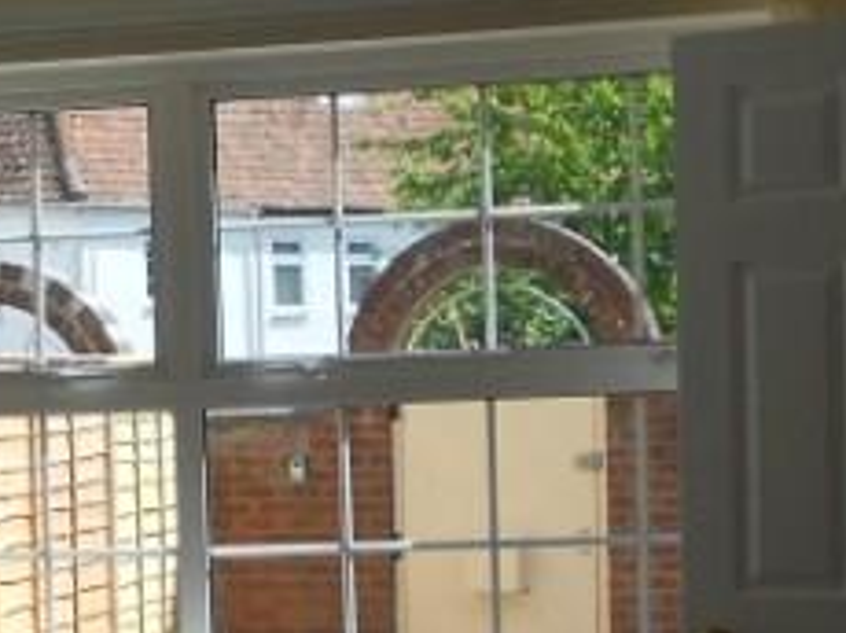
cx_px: -59
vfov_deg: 12.6
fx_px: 2832
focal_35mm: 116
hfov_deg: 16.5
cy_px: 585
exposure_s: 1/400
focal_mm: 4.6
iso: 80
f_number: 3.2
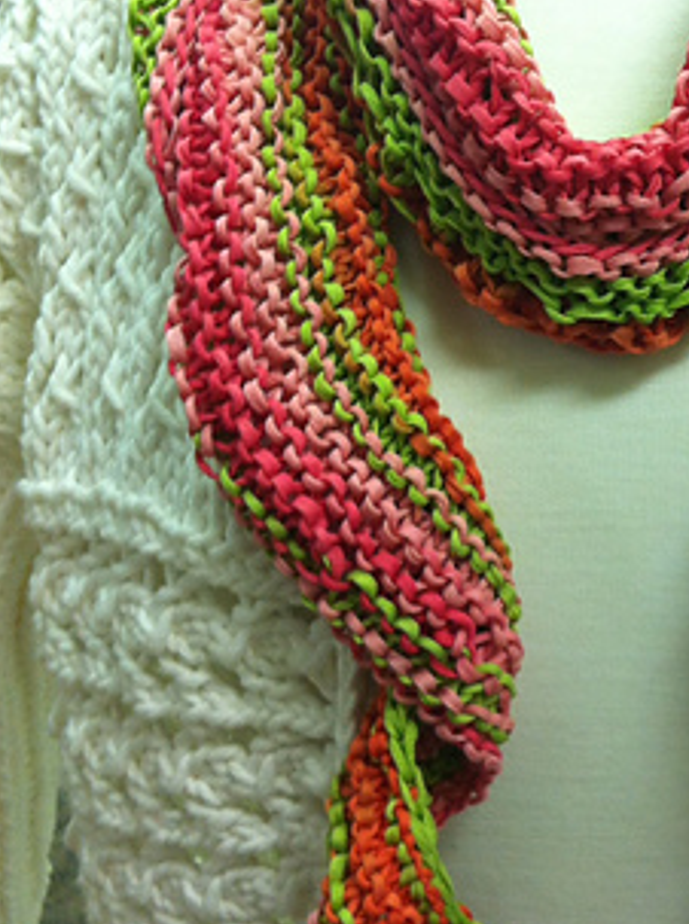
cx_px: 619
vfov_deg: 26.2
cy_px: 311
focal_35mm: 74
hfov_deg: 19.5
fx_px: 1971
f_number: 2.8
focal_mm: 3.85
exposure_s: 1/17
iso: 80
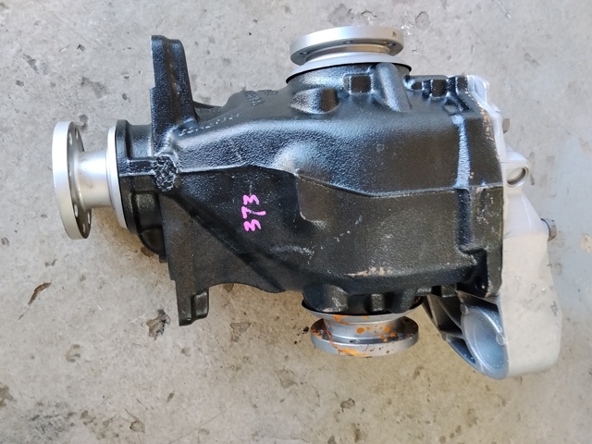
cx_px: 296
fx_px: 496
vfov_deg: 48.2
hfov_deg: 61.7
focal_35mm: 29
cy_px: 222
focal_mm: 3.96
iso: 320
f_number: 1.8
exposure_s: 1/50
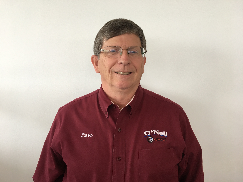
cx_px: 122
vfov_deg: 48.2
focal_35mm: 29
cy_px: 91
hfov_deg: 61.7
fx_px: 204
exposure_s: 1/40
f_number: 2.2
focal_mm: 4.15
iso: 25
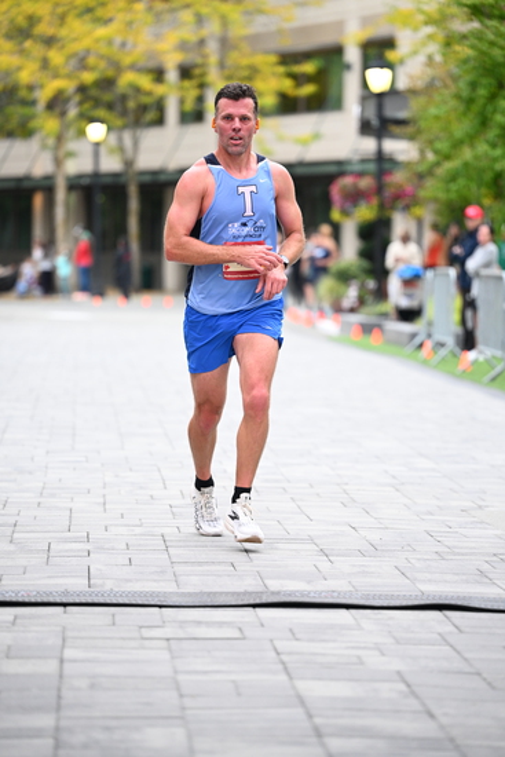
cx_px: 252
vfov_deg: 14.6
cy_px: 378
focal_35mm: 140
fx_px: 2944
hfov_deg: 9.8
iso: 1600
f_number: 2.8
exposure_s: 1/800
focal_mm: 140
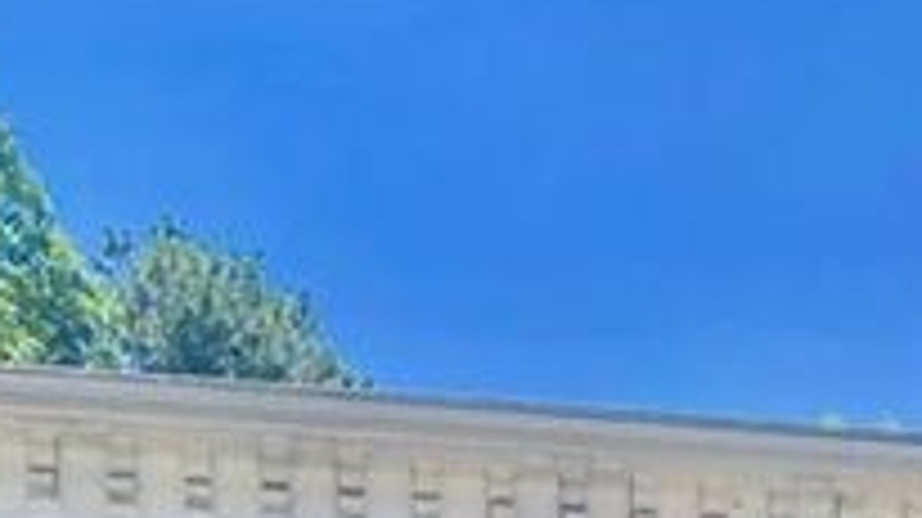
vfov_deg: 11.0
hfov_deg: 22.8
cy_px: 1254
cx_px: 778
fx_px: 2248
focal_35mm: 92
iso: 25
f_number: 1.8
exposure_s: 1/1368
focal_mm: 4.25
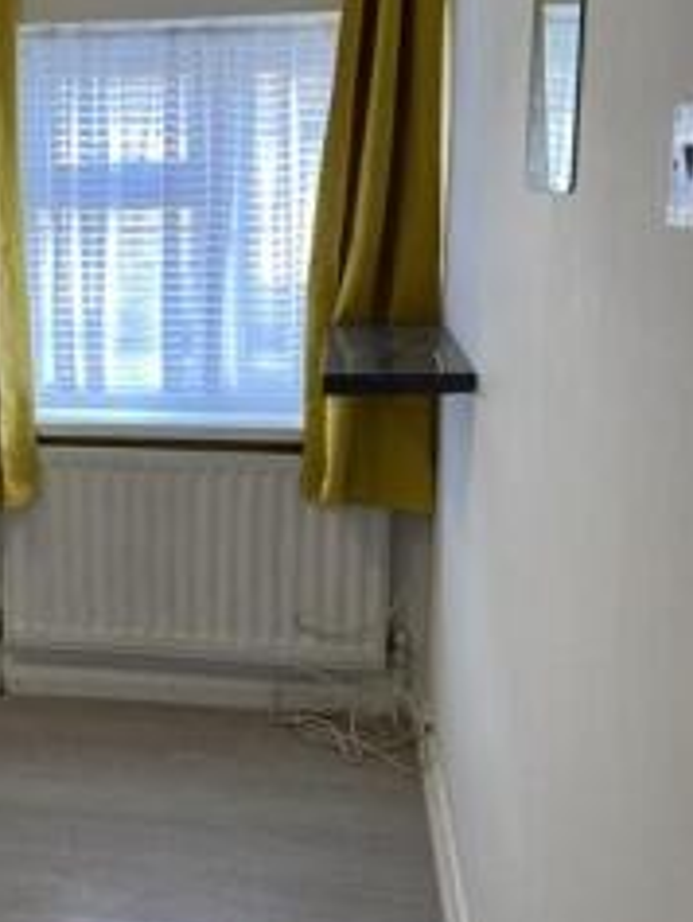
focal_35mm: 48
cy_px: 399
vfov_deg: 39.6
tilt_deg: -9.5
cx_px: 66
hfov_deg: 29.0
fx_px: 1280
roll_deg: +1.1
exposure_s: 1/100
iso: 100
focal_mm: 4.25
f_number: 1.8
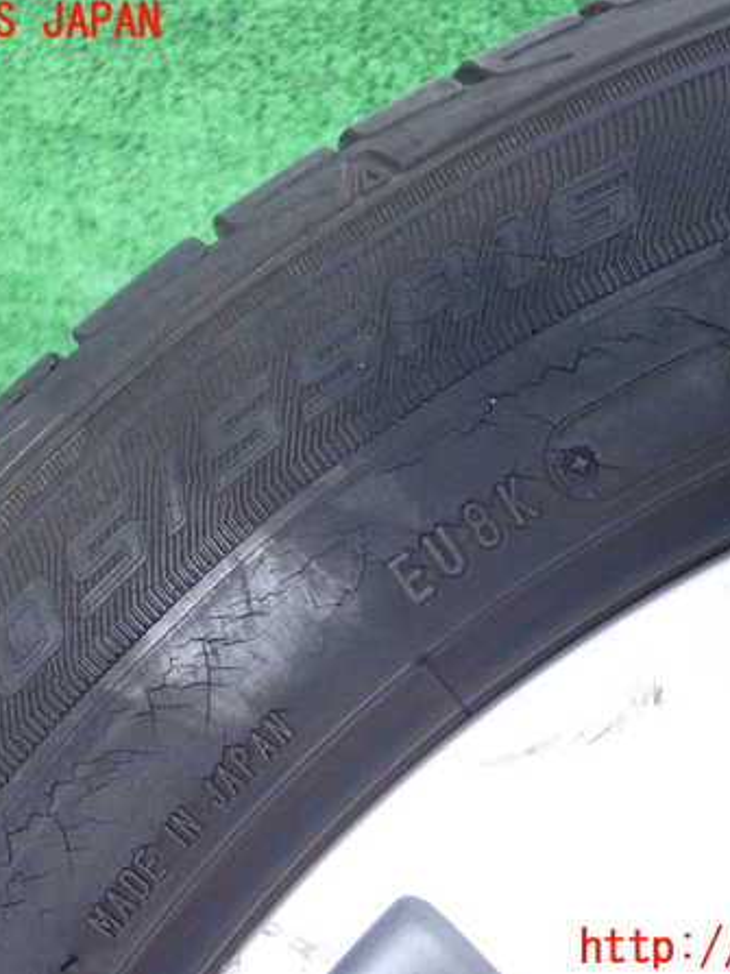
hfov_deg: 28.5
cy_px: 486
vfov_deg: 37.5
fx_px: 1435
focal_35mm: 51
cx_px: 418
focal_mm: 6.83
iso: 1000
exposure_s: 1/125
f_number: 2.7
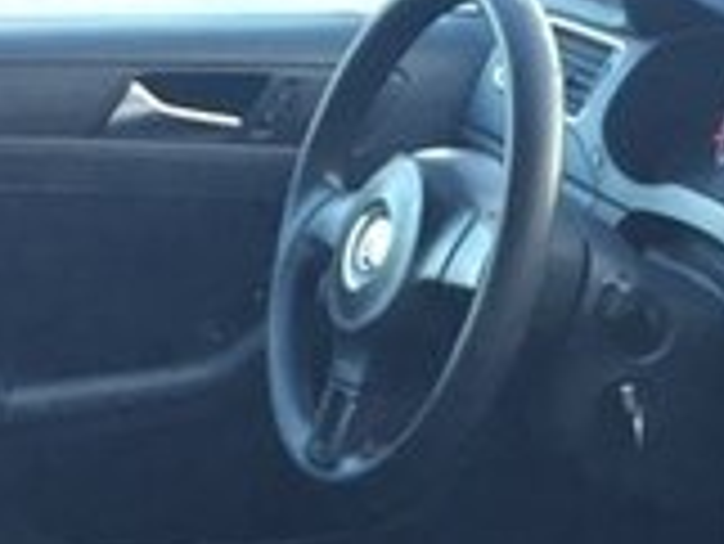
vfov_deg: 12.2
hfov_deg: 16.2
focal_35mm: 119
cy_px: 672
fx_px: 2491
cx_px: 720
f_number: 2.2
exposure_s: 1/33
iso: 80
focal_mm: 4.15
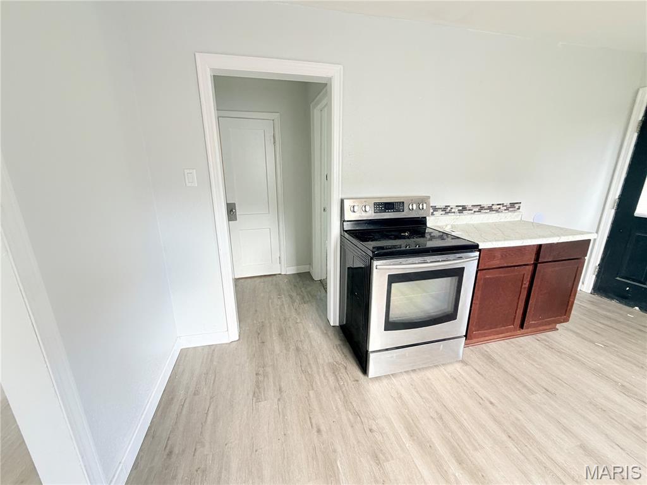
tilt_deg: -15.1
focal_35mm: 14
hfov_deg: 102.1
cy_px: 242
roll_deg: +0.9
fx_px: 262
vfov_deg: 85.7
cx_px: 324
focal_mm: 2.22
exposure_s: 1/121
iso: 160
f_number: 2.2
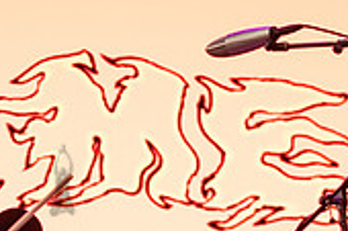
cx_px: 4
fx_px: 2038
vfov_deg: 6.4
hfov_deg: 9.7
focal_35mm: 211
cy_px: 355
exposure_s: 1/400
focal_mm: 52
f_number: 4
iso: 1000
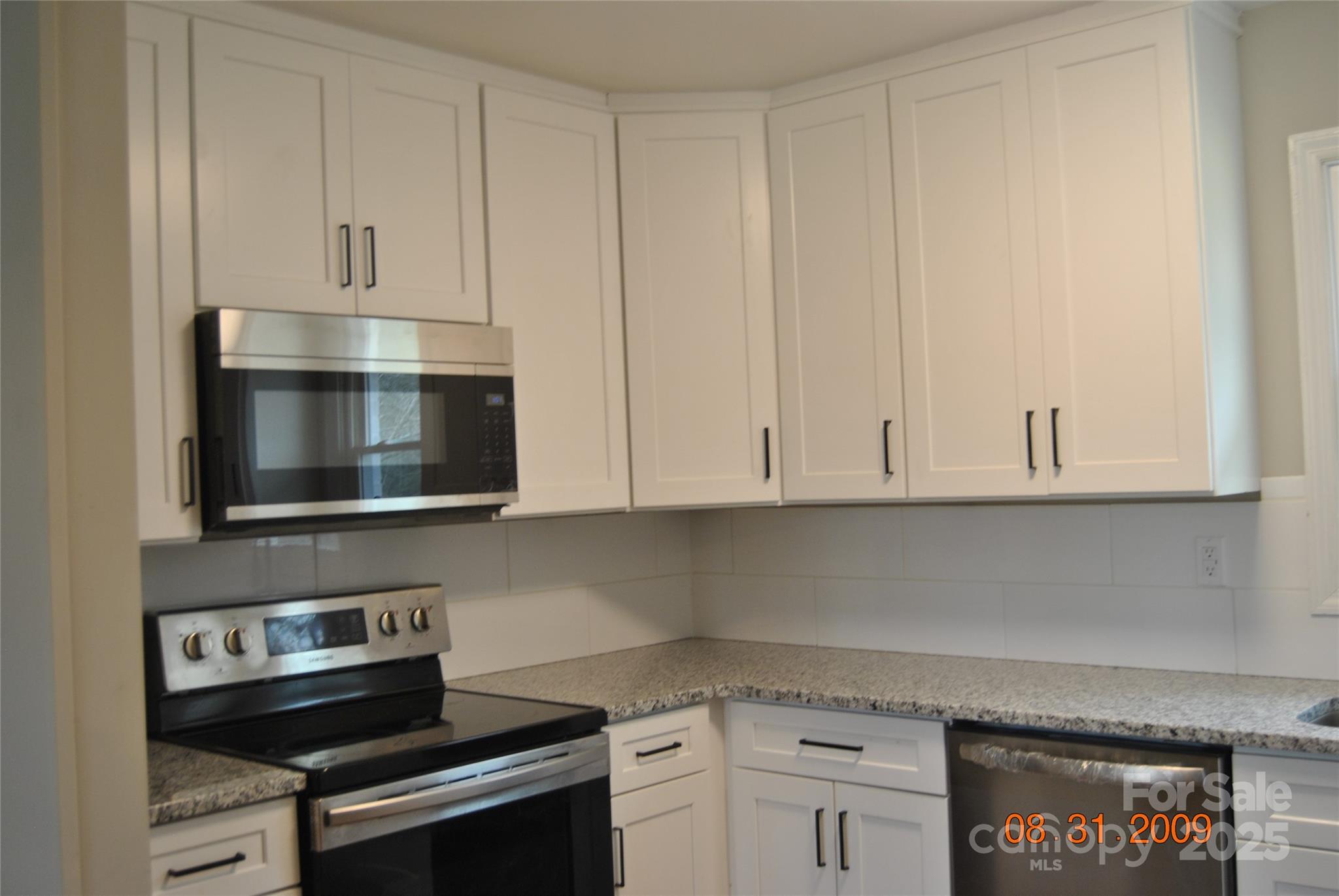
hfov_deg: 53.1
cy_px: 448
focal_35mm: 36
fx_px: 1340
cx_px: 670
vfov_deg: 37.0
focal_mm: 24
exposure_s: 1/30
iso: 200
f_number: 3.8
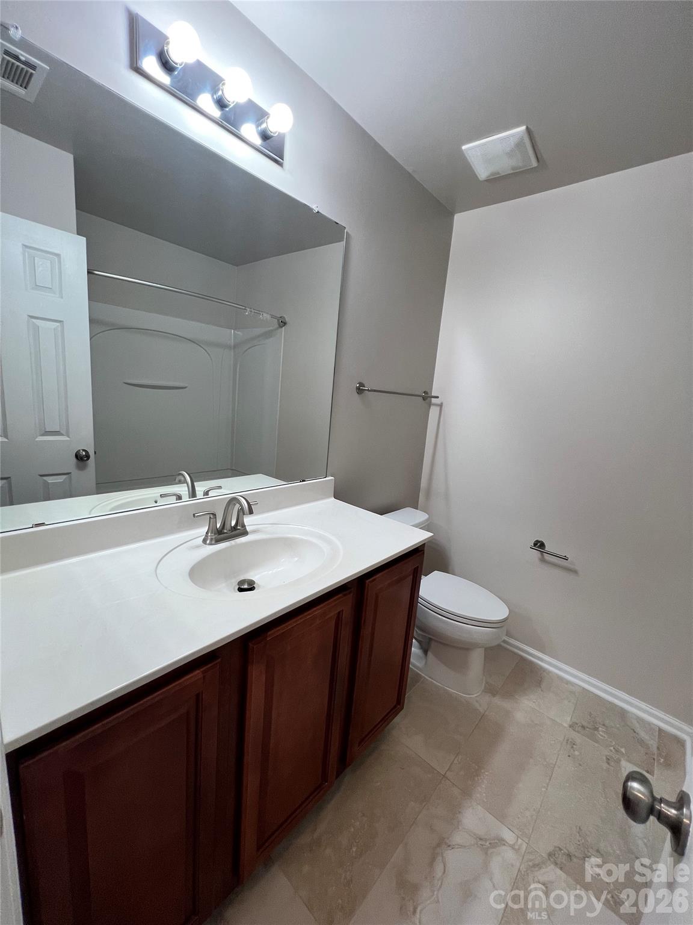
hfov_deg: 89.9
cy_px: 462
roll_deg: -5.5
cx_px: 346
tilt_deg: -9.9
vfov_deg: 106.2
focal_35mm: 13
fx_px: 347
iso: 125
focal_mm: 1.57
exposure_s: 1/120
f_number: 1.8
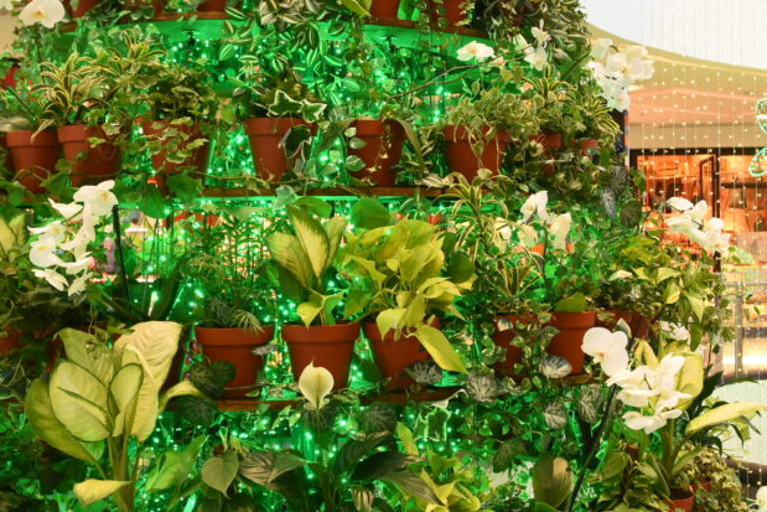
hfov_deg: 39.4
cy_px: 223
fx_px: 1065
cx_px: 457
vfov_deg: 27.0
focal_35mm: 50
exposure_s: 1/80
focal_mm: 29
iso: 1600
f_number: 5.6
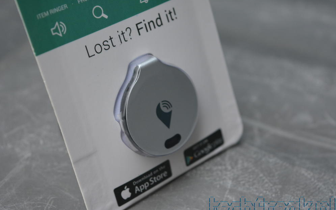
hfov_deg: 25.8
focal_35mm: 80
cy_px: 111
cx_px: 169
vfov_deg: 16.3
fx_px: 732
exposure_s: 1/50
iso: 800
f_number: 5.6
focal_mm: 52
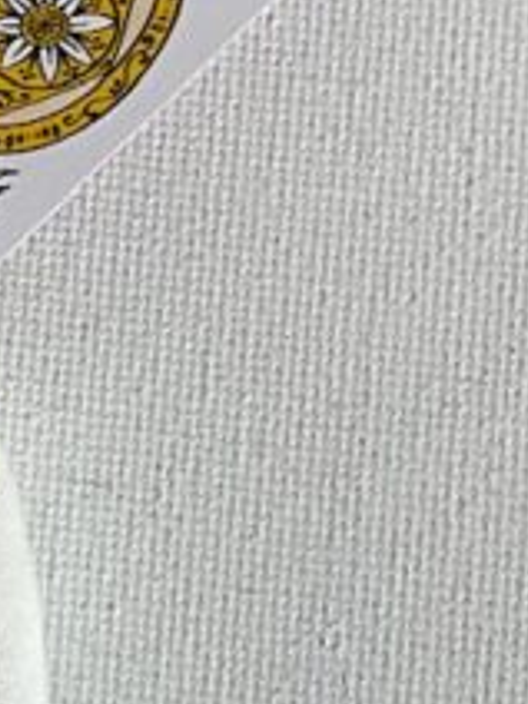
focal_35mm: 140
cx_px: -681
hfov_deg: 9.6
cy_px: 282
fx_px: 2847
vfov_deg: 14.1
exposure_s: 1/100
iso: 32
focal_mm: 3
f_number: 1.8
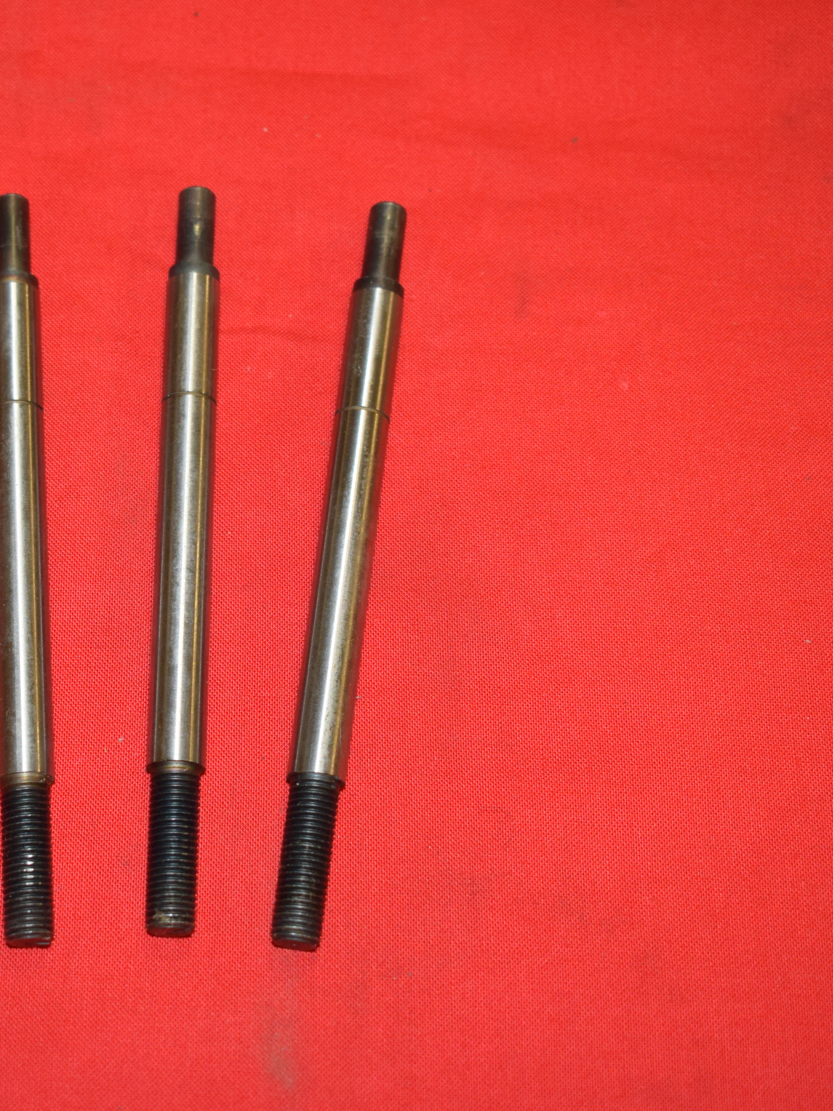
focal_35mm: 65
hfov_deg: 22.4
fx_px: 2086
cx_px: 226
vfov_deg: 29.8
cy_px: 556
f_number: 5
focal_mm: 30
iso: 800
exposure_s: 1/125
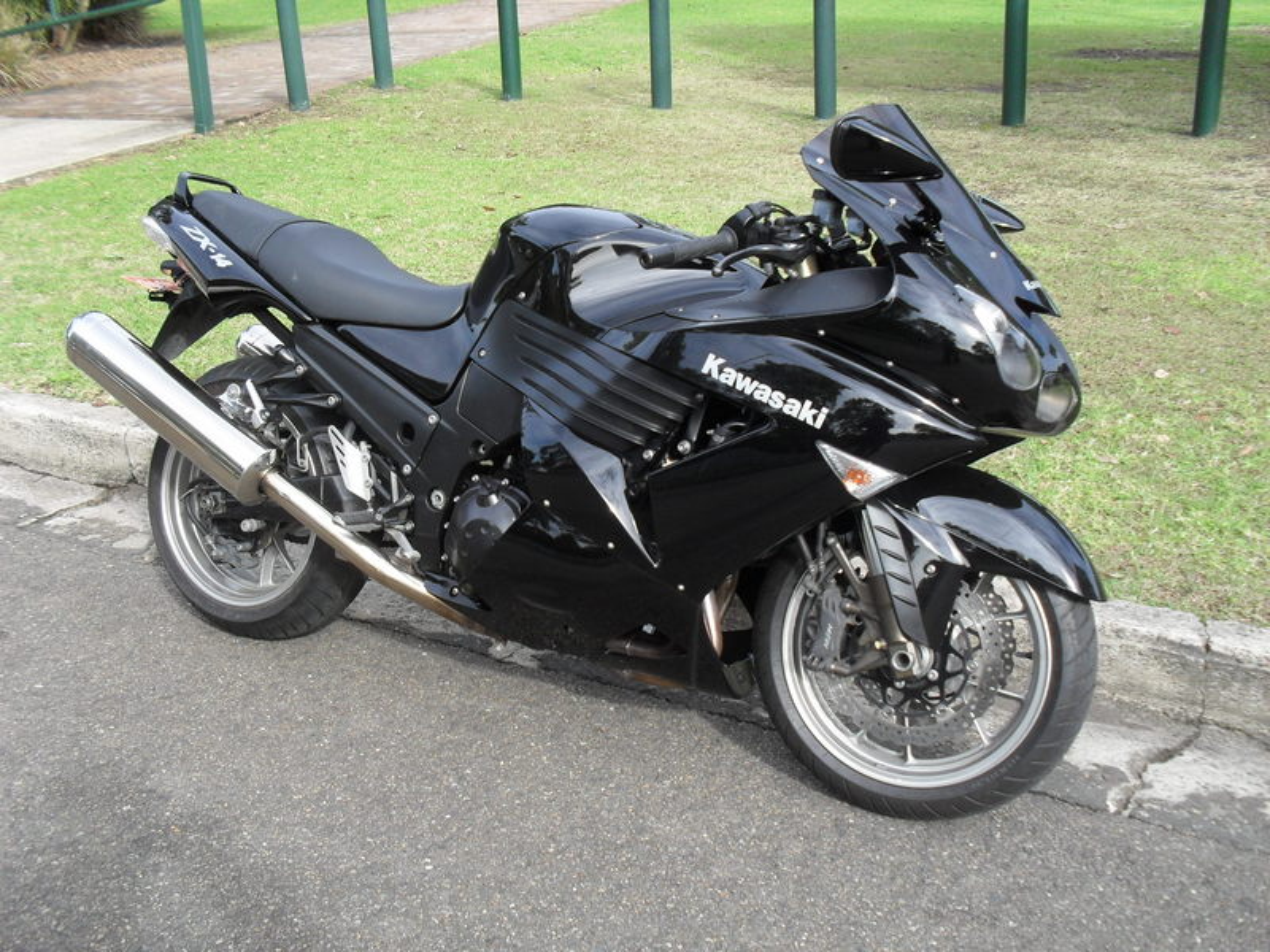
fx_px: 1284
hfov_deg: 52.6
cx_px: 635
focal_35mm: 35
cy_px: 476
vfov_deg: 40.7
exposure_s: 1/350
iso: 100
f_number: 3.2
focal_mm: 6.3
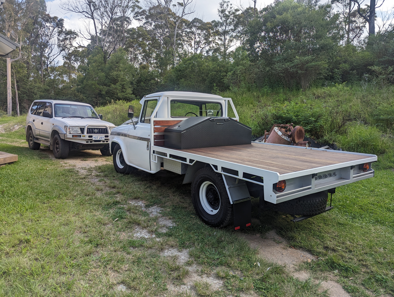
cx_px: 197
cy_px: 148
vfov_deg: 56.9
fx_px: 274
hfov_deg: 71.5
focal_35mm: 24
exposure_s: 1/590
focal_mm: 6.81
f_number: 1.85
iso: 36
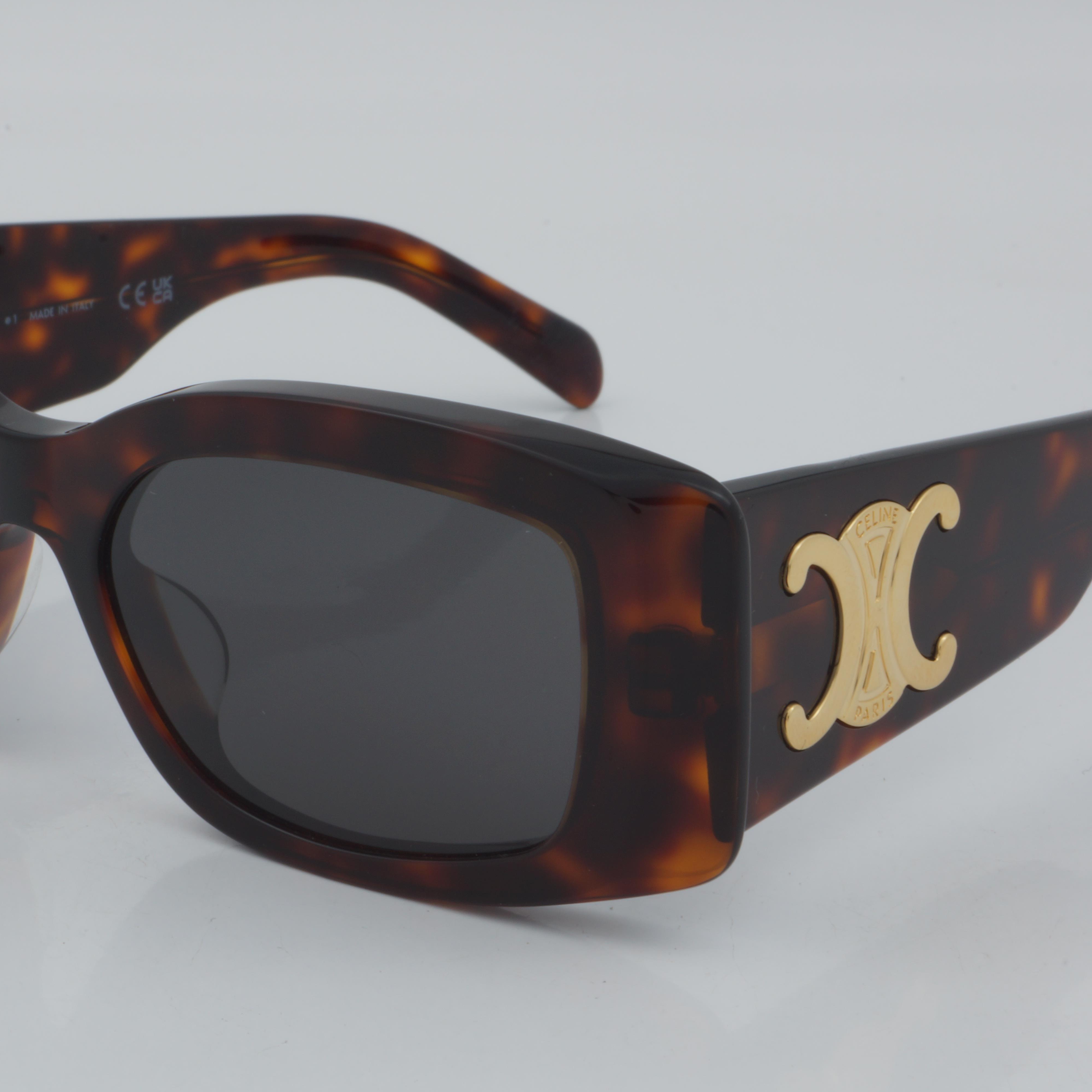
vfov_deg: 16.5
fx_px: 3770
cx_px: 405
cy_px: 546
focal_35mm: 106
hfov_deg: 16.5
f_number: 32
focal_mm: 55
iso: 100
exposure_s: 1/4
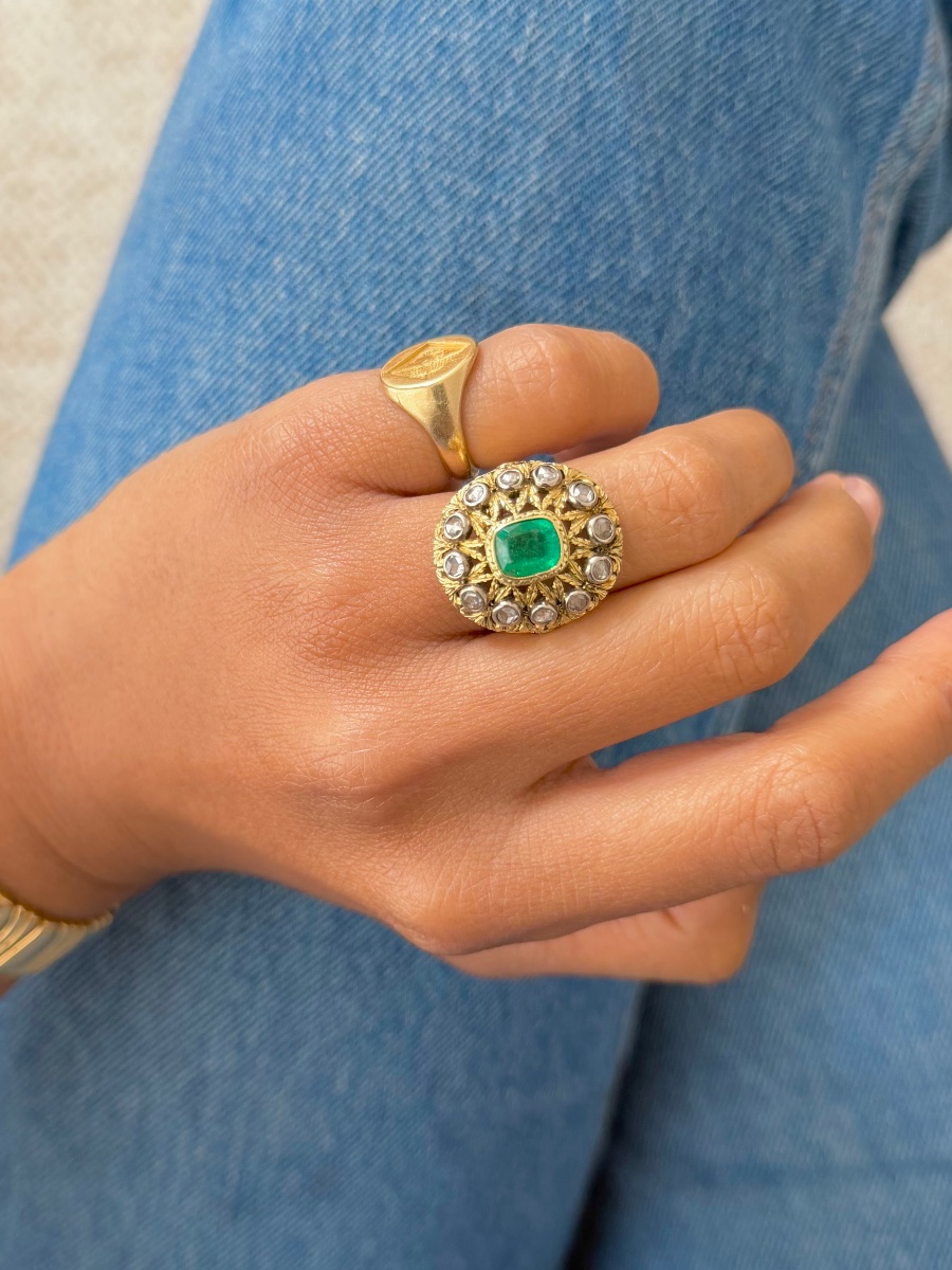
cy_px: 635
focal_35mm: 24
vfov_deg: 71.6
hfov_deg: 56.8
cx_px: 476
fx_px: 880
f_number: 1.78
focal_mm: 6.76
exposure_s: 1/67
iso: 200
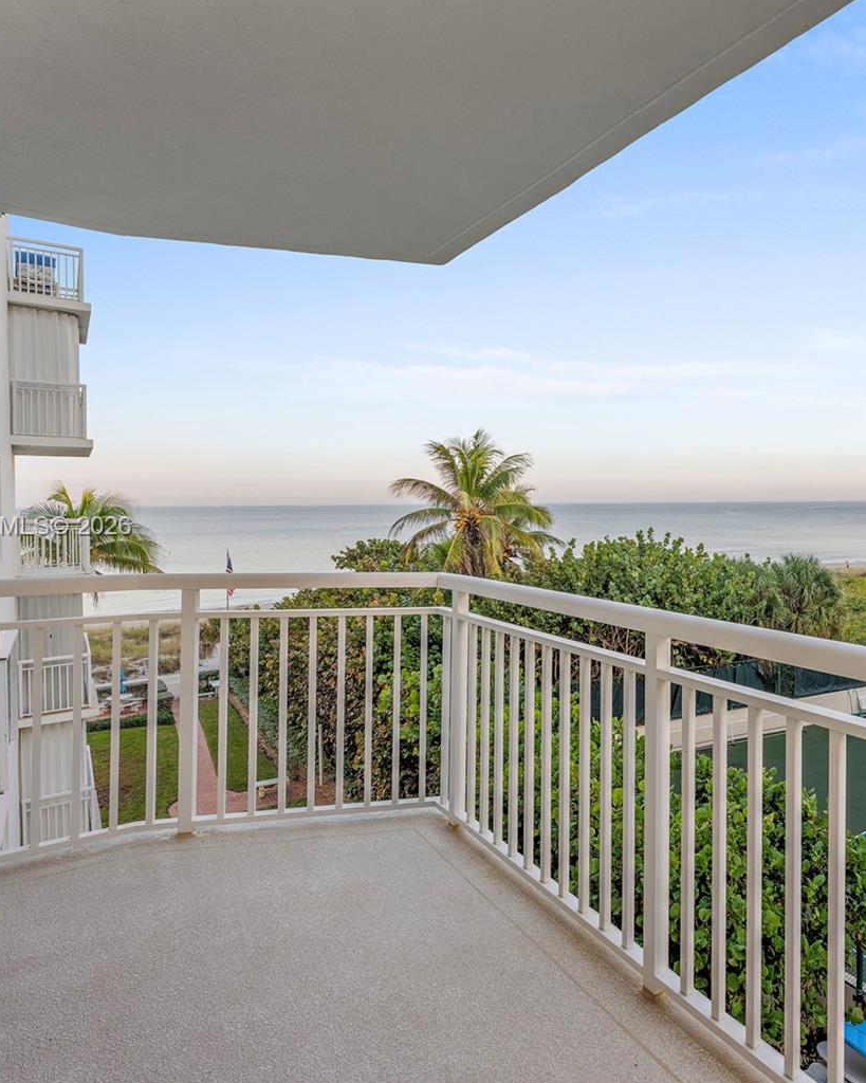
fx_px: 705
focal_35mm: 22
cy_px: 528
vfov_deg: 75.0
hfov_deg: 59.8
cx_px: 648
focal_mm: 15
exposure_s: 1/25
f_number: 8
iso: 500
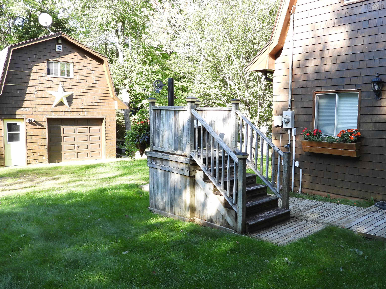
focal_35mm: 30
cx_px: 193
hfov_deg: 60.0
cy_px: 144
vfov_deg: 46.8
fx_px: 335
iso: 100
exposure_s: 1/125
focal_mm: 5.4
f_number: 3.2
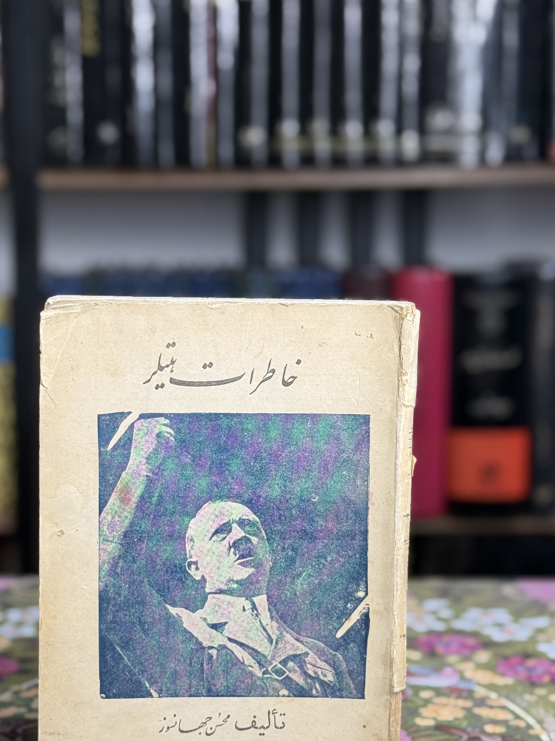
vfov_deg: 26.7
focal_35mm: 73
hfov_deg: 20.1
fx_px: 1561
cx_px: 203
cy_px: 386
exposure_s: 1/100
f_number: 1.78
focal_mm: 6.76
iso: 80
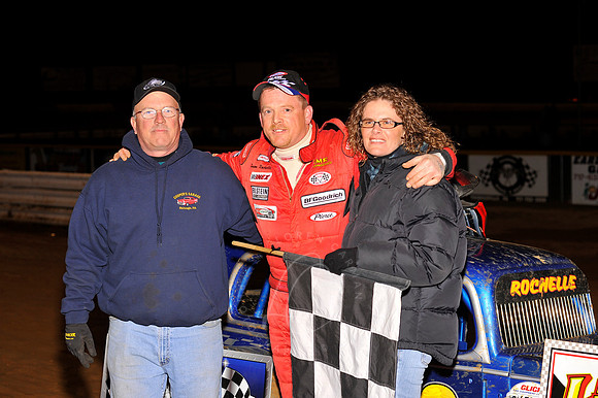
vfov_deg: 17.0
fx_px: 1328
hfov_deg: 25.4
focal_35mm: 80
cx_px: 299
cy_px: 199
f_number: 5.6
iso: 500
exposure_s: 1/250
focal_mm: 80
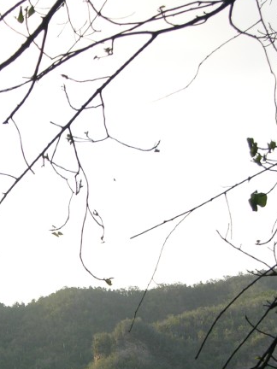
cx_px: -19
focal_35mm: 166
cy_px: 319
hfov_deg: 8.9
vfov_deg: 11.8
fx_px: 1771
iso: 50
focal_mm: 17.8
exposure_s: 1/128
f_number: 3.7
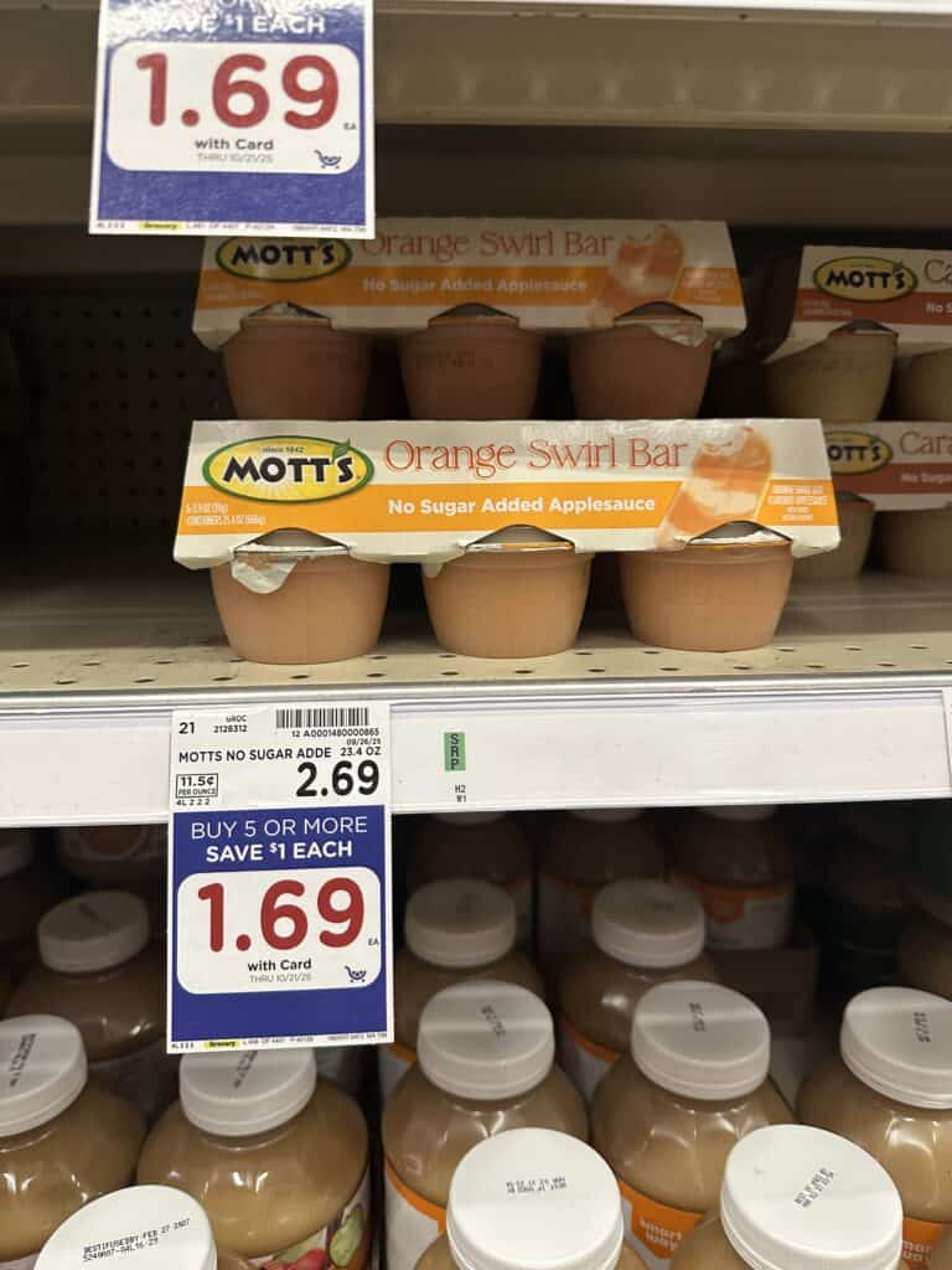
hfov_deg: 56.8
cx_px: 476
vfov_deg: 71.6
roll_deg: +1.1
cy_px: 635
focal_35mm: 24
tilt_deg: -13.9
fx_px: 880
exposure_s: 1/69
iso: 250
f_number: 1.78
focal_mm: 6.86
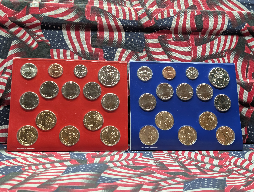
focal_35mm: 49
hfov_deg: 38.9
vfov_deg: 29.7
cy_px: 96
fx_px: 360
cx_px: 127
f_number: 1.68
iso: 112
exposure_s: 1/130
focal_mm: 6.9
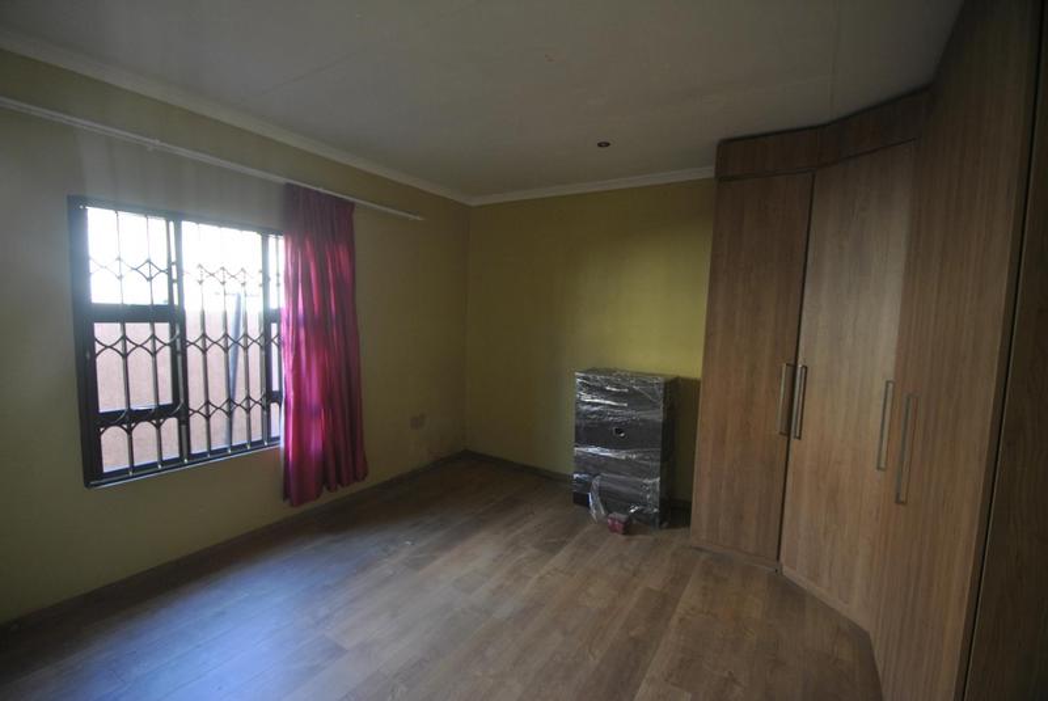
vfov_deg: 77.4
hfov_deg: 100.3
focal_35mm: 15
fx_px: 437
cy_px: 350
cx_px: 524
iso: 280
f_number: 3.5
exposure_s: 1/30
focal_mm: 10
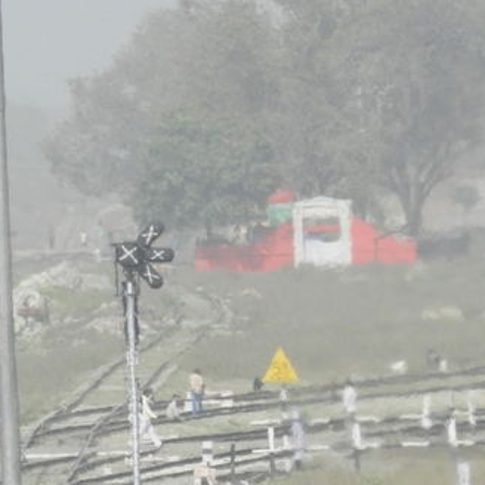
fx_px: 26456
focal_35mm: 1669
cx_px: 83
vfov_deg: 1.1
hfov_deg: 1.1
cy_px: 365
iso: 160
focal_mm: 110.1
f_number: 5.7
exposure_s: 1/800
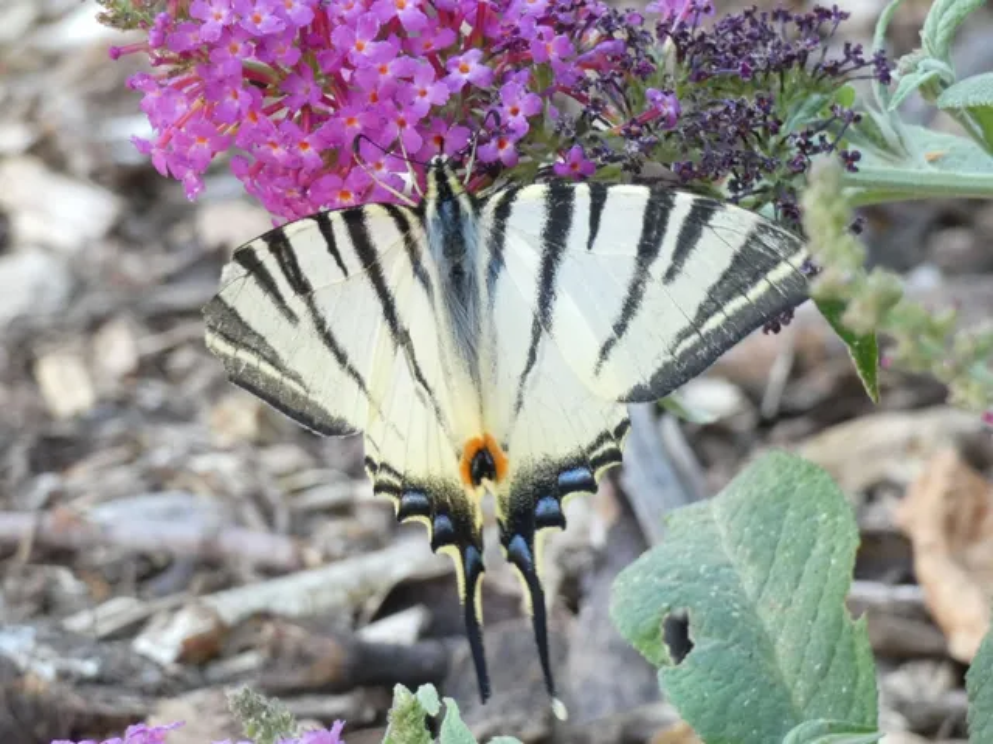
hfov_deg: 10.8
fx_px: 5250
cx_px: 496
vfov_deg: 8.1
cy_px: 372
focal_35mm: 183
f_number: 5.5
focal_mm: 32.7
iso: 320
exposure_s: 1/80
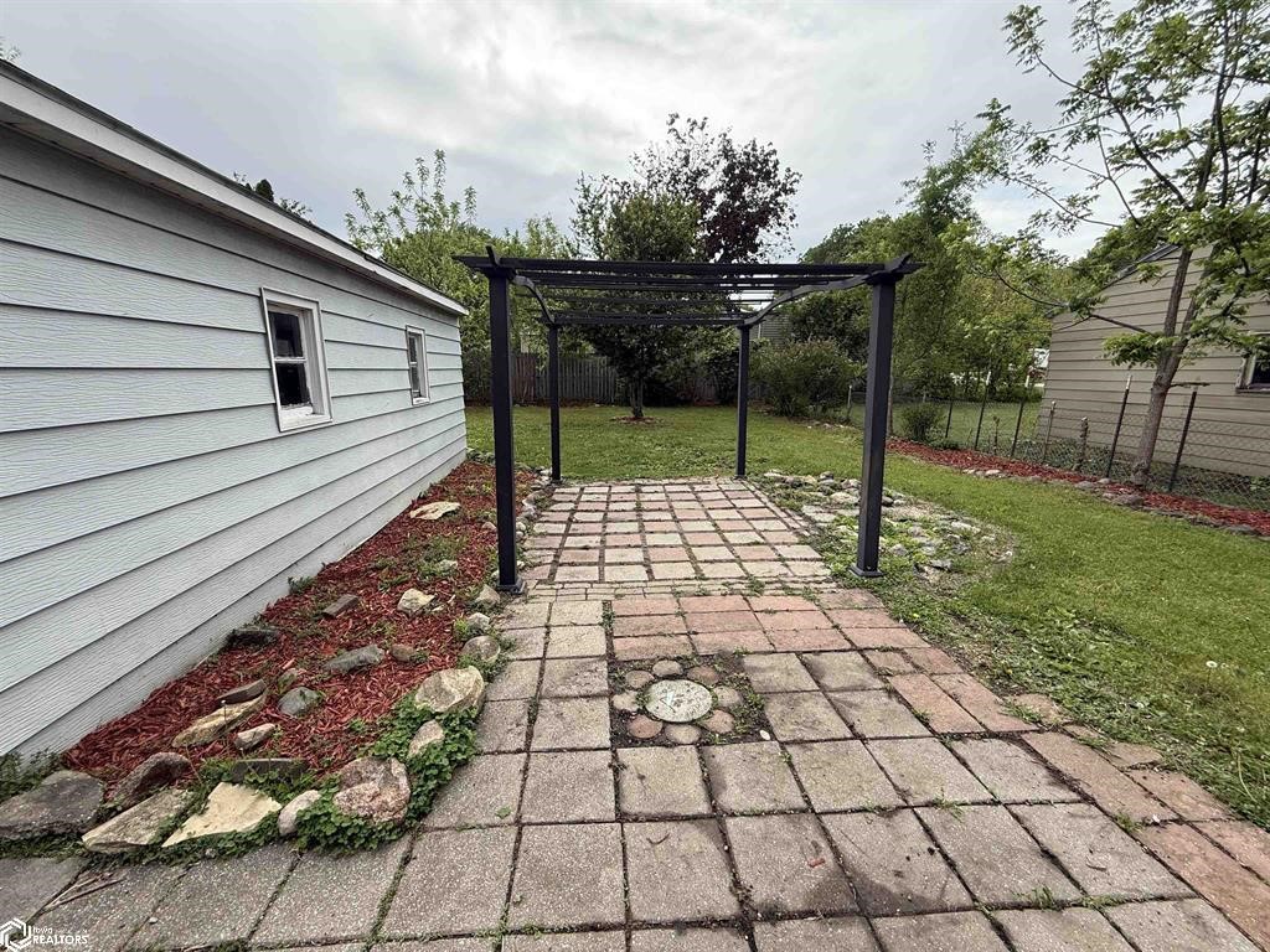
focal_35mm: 14
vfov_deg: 85.7
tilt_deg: -10.9
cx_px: 635
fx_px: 514
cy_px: 476
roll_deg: -0.8
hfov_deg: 102.1
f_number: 2.2
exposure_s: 1/564
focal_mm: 2.22
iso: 64
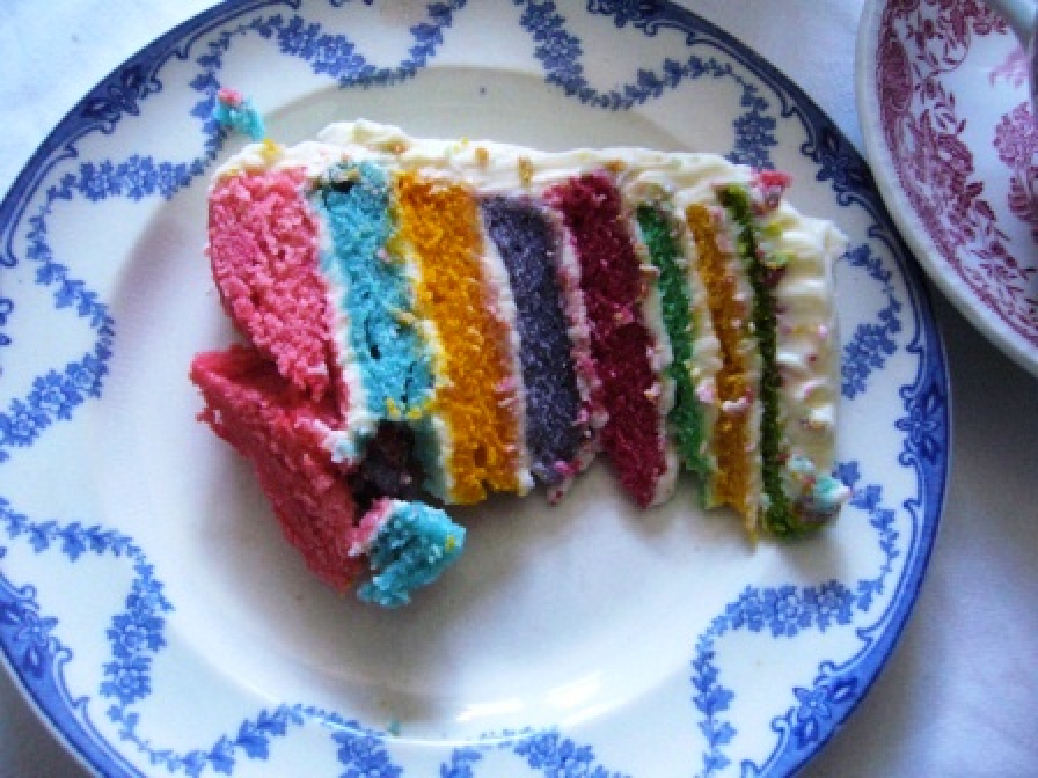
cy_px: 389
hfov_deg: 52.6
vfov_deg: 40.7
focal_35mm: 35
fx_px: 1050
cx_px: 519
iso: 400
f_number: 2.8
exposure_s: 1/80
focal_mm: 5.8
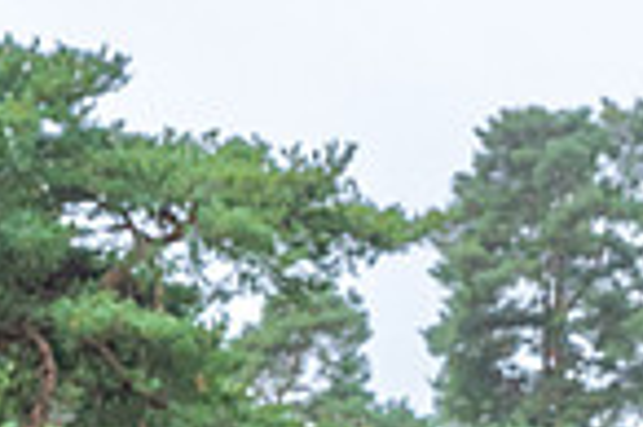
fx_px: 8528
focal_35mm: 478
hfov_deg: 4.3
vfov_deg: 2.9
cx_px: 141
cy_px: 808
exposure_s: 1/640
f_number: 5.6
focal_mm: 120
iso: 1000
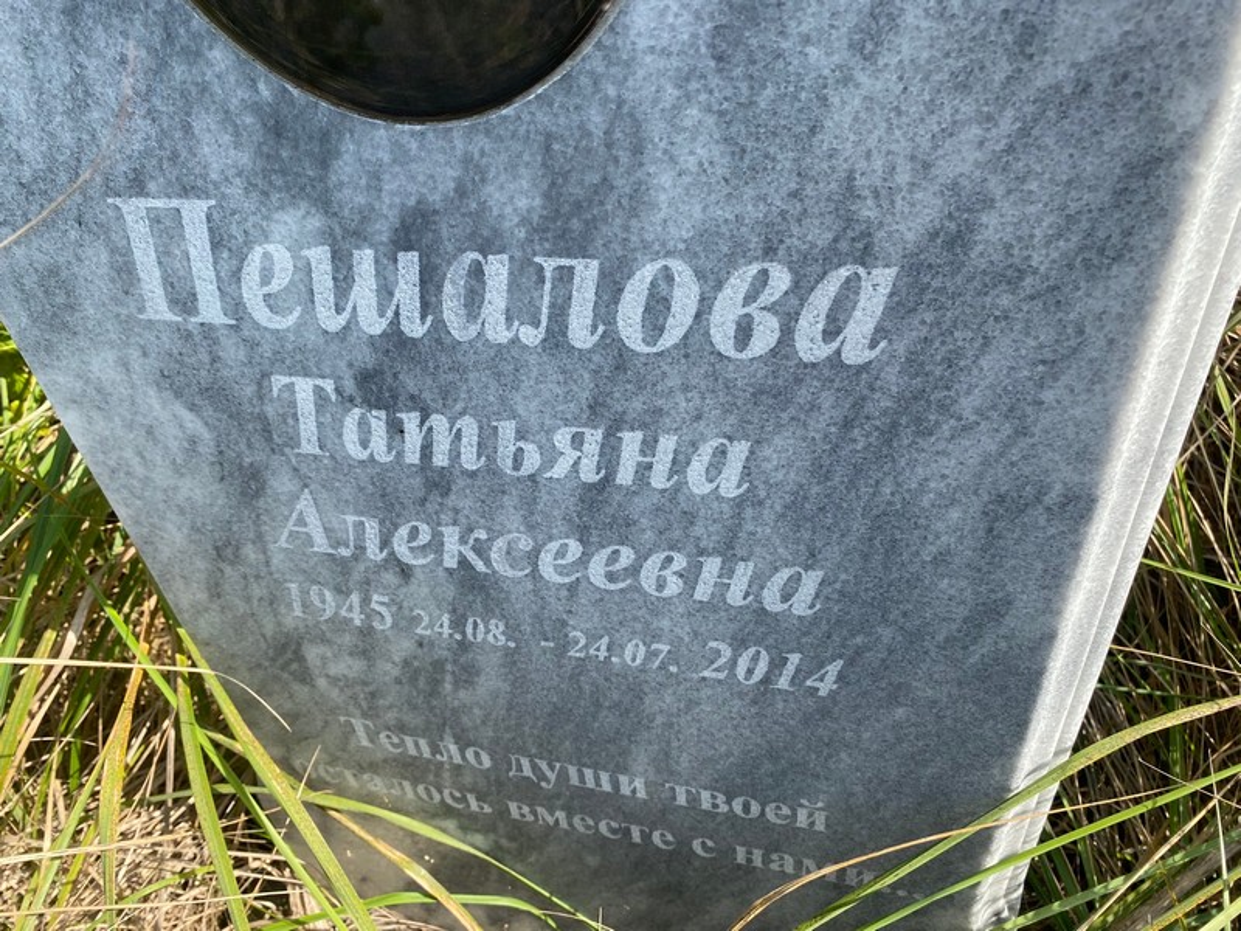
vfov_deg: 53.1
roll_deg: +9.0
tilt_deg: -42.4
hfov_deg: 67.3
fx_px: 932
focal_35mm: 26
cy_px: 466
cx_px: 620
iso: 32
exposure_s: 1/998
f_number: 1.8
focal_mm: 4.25
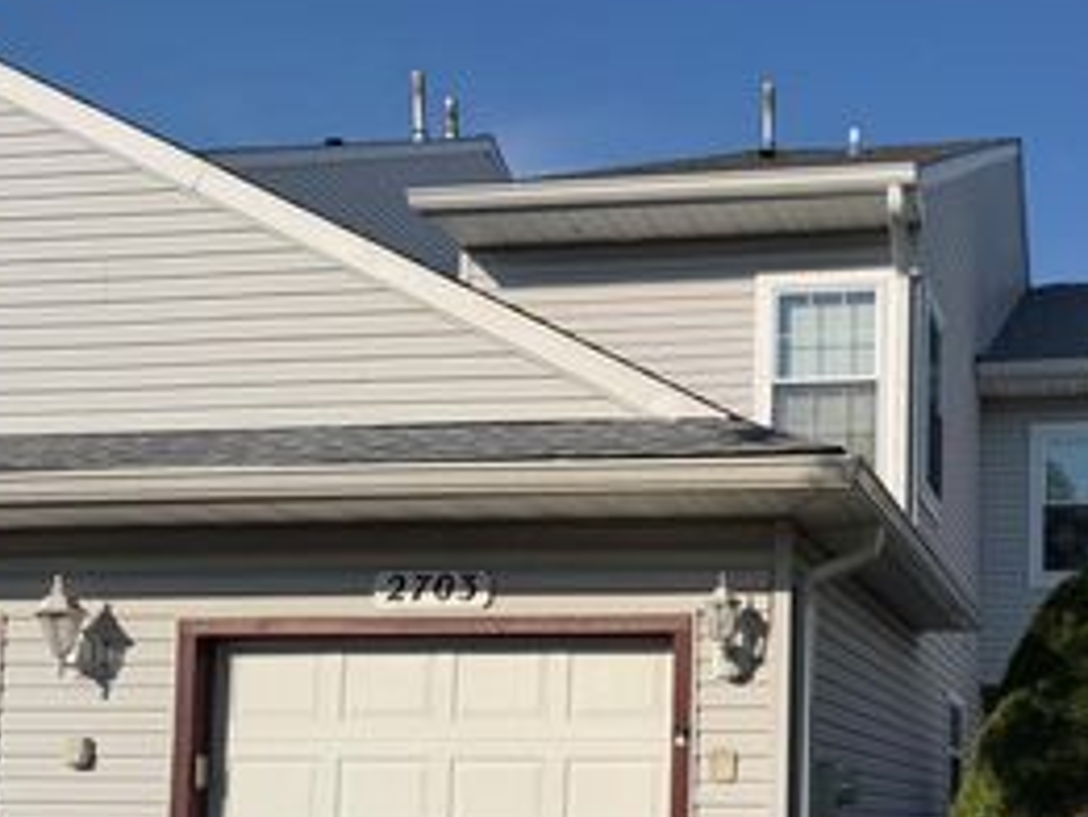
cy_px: 719
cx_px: 917
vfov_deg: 30.3
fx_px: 1446
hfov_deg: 39.1
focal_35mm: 46
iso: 80
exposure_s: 1/7353
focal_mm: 6.76
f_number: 1.78
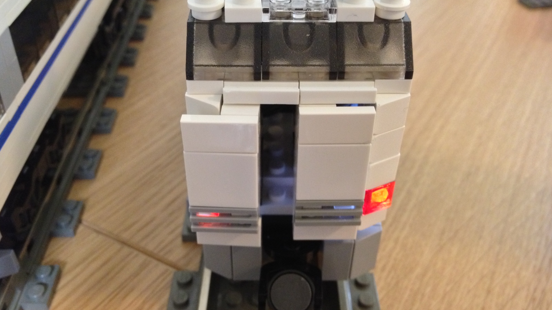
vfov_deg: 30.4
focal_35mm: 39
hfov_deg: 51.6
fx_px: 571
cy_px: 146
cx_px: 276
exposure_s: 1/17
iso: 400
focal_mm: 4.28
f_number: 2.4
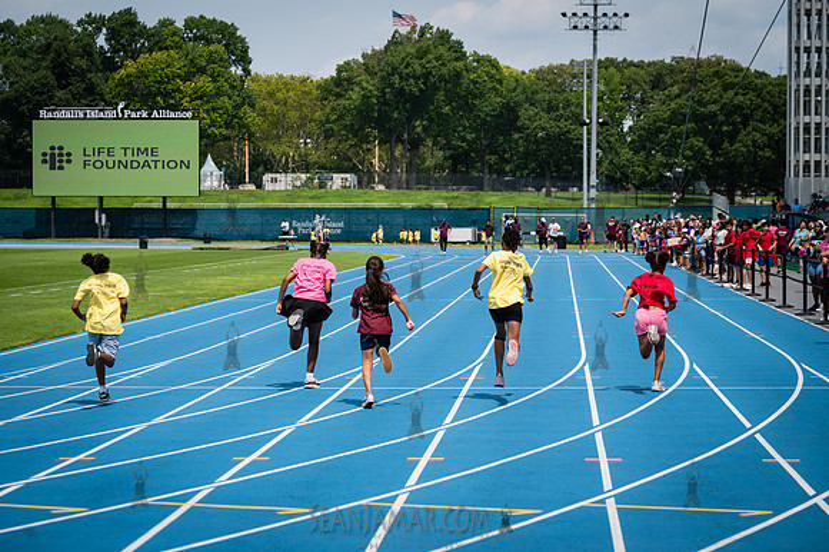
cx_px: 414
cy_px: 276
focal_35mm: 94
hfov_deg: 21.7
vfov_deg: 14.5
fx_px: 2163
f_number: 5
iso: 100
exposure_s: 1/800
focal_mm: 94
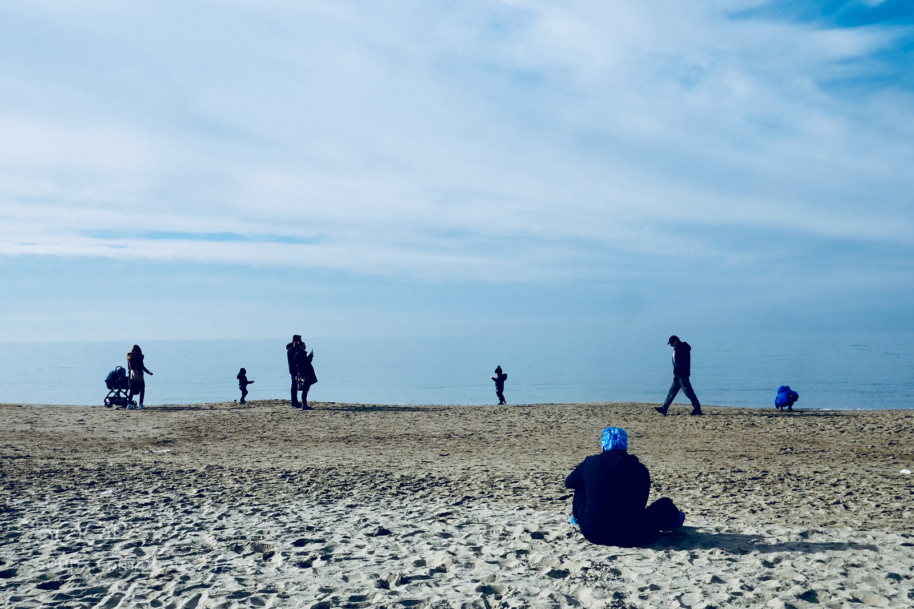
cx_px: 457
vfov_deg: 47.9
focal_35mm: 27
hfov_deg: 67.4
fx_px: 685
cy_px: 304
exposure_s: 1/1000
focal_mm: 18
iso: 200
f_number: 7.1
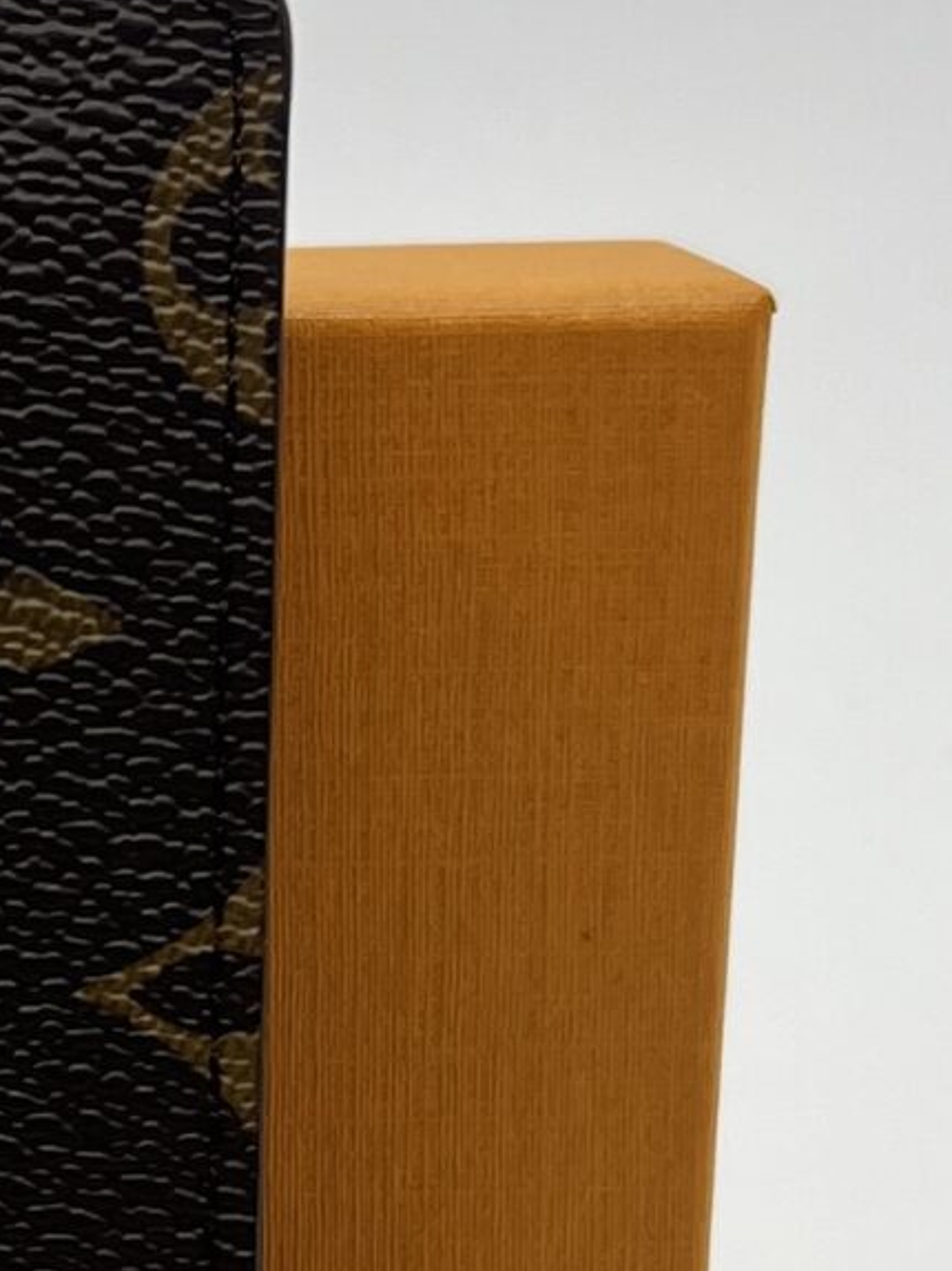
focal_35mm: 116
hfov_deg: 12.2
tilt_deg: -18.3
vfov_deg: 16.7
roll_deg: +0.3
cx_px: -410
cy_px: 1187
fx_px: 4257
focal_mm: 5.7
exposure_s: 1/138
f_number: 1.5
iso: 32
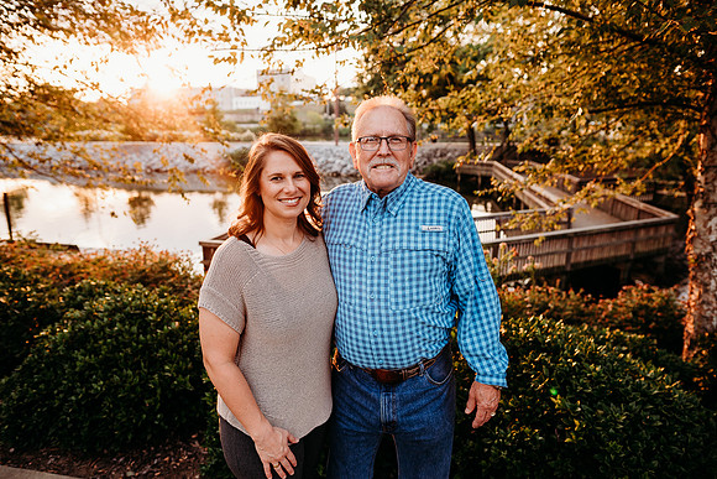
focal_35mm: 24
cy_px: 240
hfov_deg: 73.7
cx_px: 358
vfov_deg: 53.2
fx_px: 478
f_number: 3.2
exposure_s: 1/200
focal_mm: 24
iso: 320
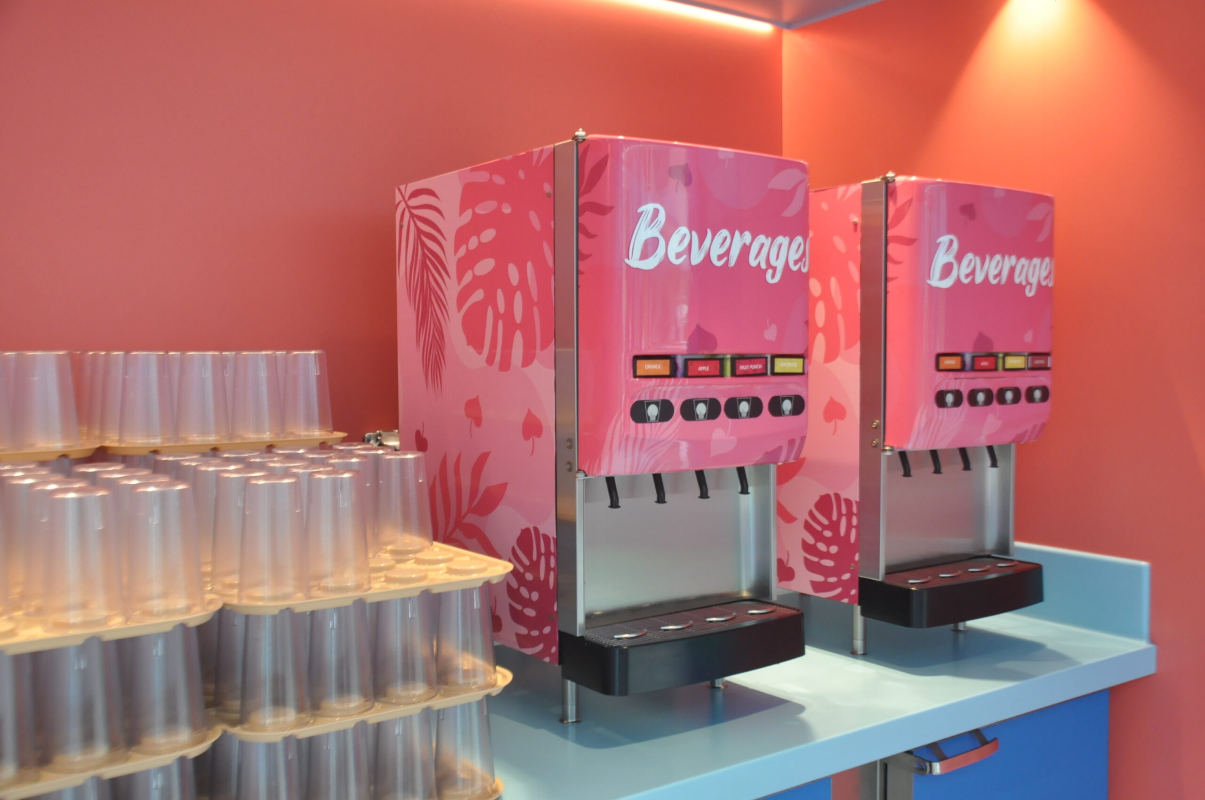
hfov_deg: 57.3
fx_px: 1103
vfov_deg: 39.9
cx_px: 602
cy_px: 400
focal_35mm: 33
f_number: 7.1
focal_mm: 22
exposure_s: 1/80
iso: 1250
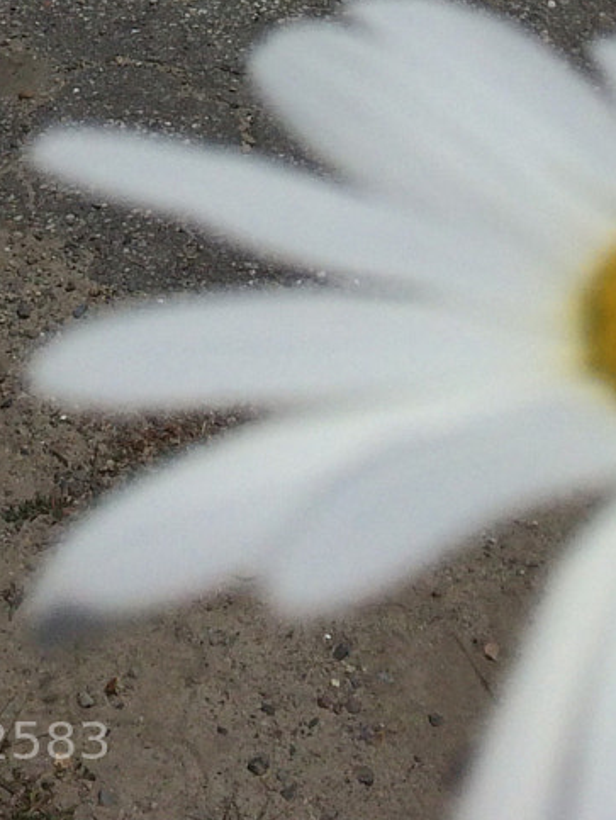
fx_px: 2275
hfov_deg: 15.4
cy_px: -484
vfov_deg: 17.8
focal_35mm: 96
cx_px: 239
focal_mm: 4.15
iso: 40
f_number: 2.2
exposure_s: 1/13699
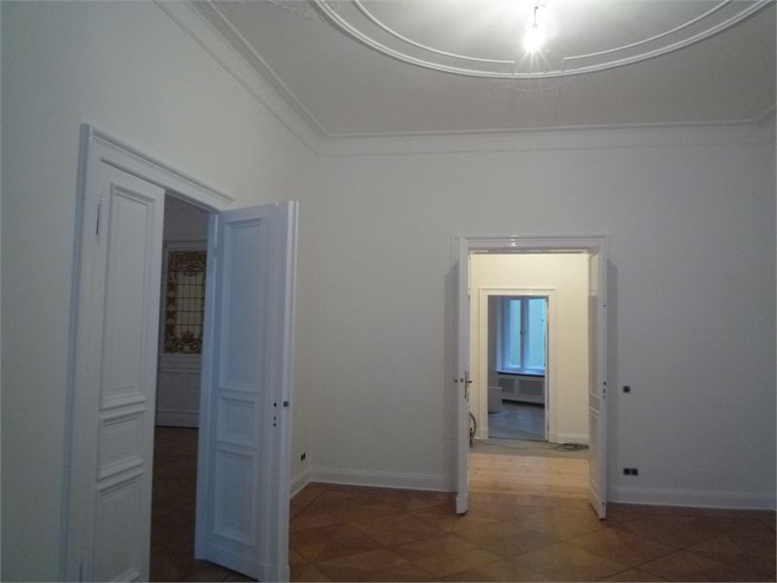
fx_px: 561
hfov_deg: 69.4
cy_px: 292
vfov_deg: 54.9
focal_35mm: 25
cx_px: 388
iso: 400
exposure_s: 1/40
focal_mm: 4.4
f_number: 2.8
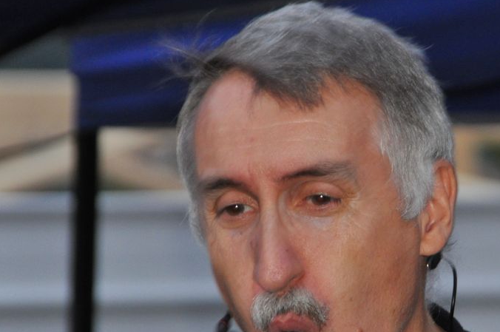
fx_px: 6505
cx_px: 365
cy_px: 199
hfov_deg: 4.4
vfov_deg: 2.9
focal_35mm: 469
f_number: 6
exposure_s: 1/60
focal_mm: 165
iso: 800
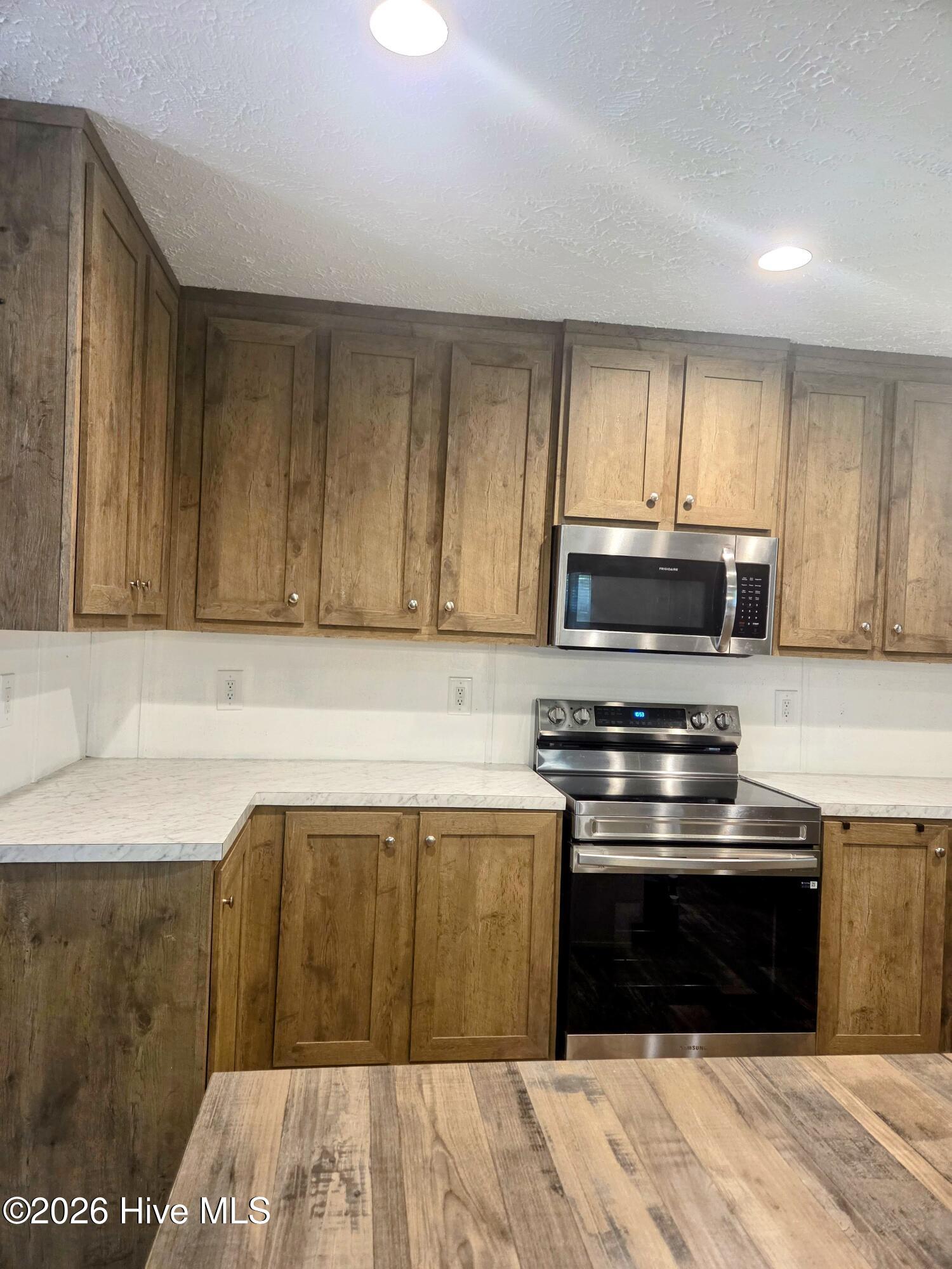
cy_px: 634
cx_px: 476
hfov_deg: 58.9
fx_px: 843
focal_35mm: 23
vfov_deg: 73.9
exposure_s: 1/120
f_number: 1.8
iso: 400
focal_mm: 5.4
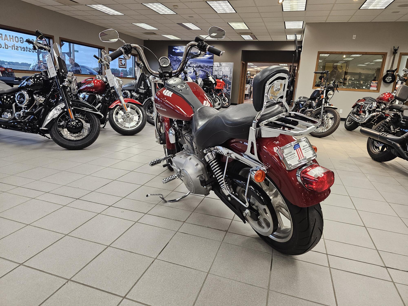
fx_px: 271
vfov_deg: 58.9
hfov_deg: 73.9
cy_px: 153
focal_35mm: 23
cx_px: 204
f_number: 1.7
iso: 250
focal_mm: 6.3
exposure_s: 1/120
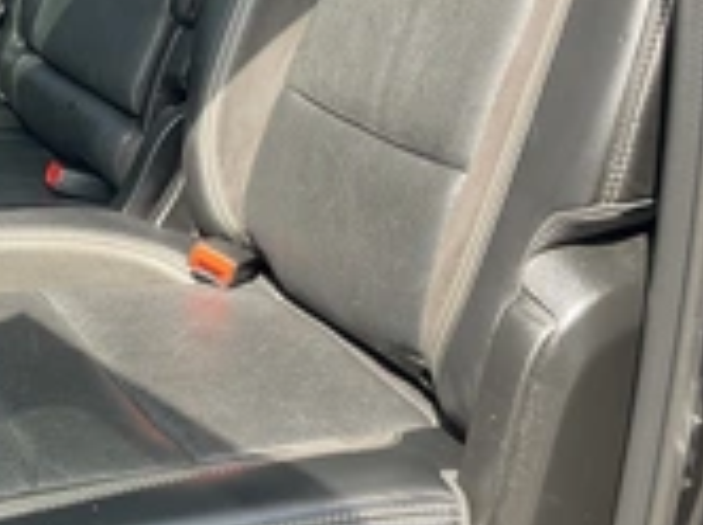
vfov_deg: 20.5
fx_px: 1420
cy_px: 42
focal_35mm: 70
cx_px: 208
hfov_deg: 27.6
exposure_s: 1/122
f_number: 1.8
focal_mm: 3
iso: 20
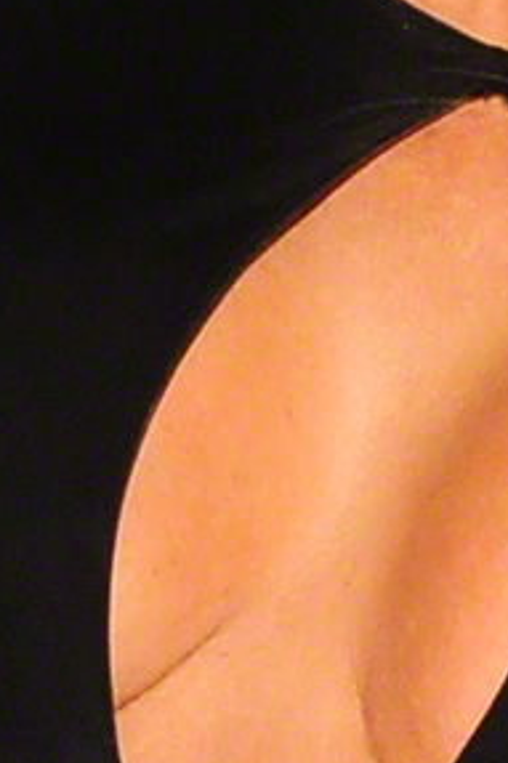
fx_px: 2395
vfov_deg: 16.6
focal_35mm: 113
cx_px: 771
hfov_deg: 11.6
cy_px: -348
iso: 800
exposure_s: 1/60
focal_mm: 24
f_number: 5.6
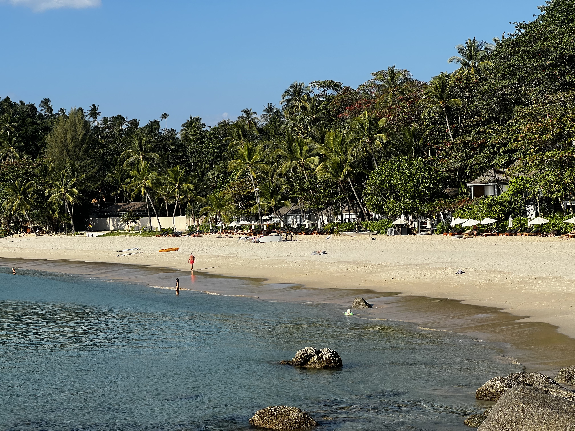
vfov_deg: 19.1
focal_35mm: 77
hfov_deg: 25.3
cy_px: 216
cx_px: 288
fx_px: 1279
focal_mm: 9
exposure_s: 1/713
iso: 32
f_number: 2.8
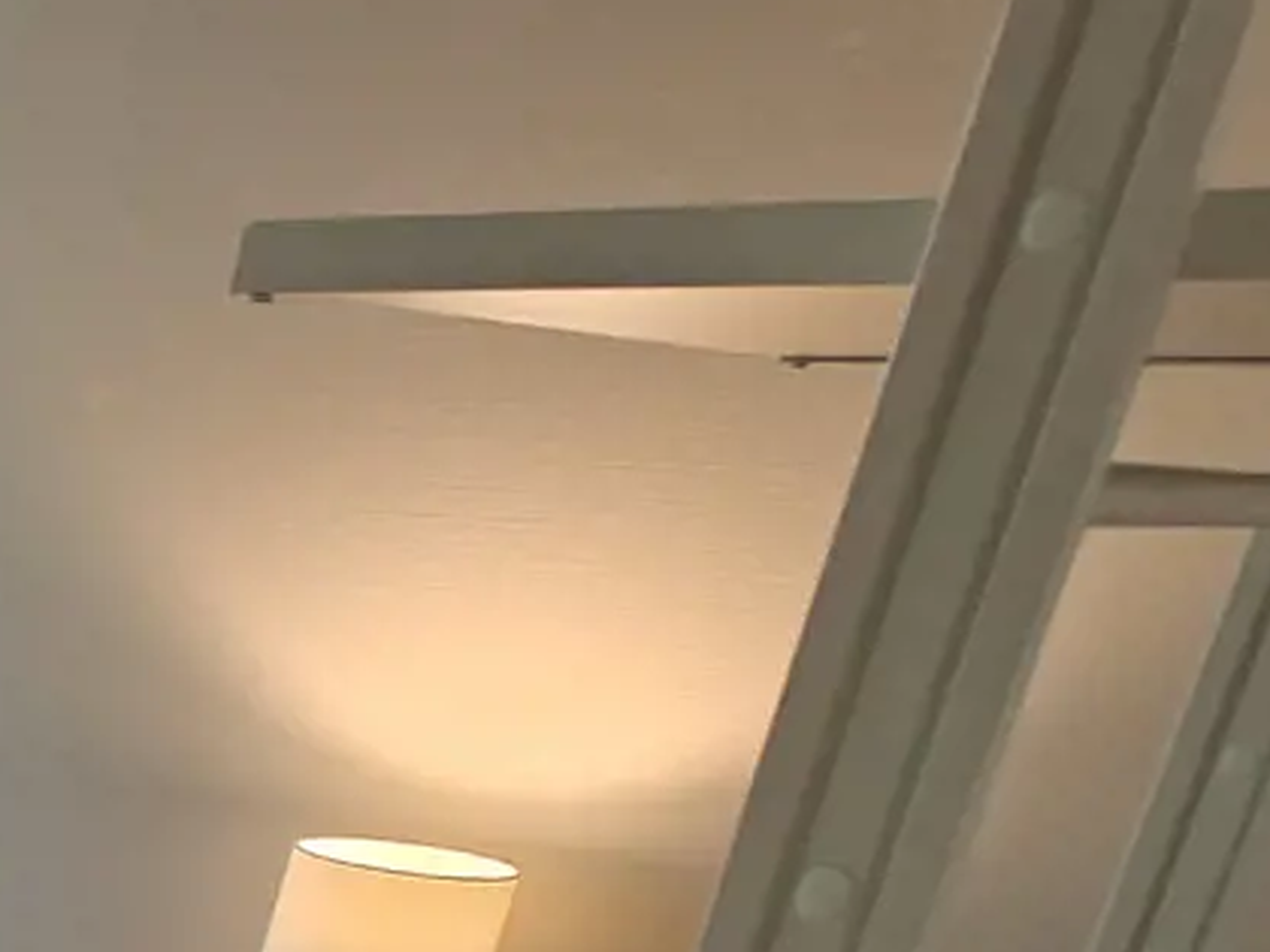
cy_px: 1197
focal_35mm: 64
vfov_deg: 21.1
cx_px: -1388
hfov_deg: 18.0
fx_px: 2348
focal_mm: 2.62
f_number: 2.2
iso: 125
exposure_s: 1/50
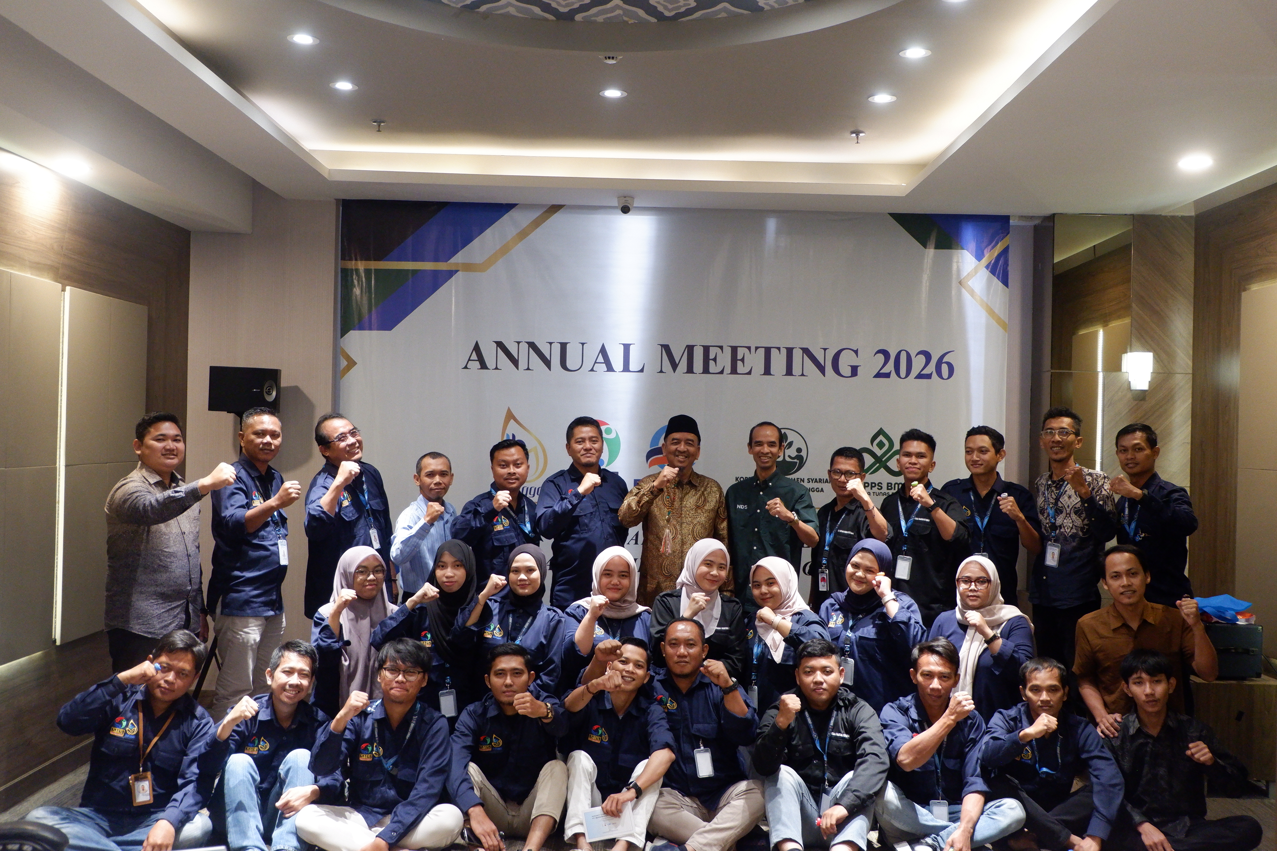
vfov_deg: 40.0
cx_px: 638
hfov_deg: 57.2
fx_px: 1170
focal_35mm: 33
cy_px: 426
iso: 2500
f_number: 4
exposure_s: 1/80
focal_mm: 22.2
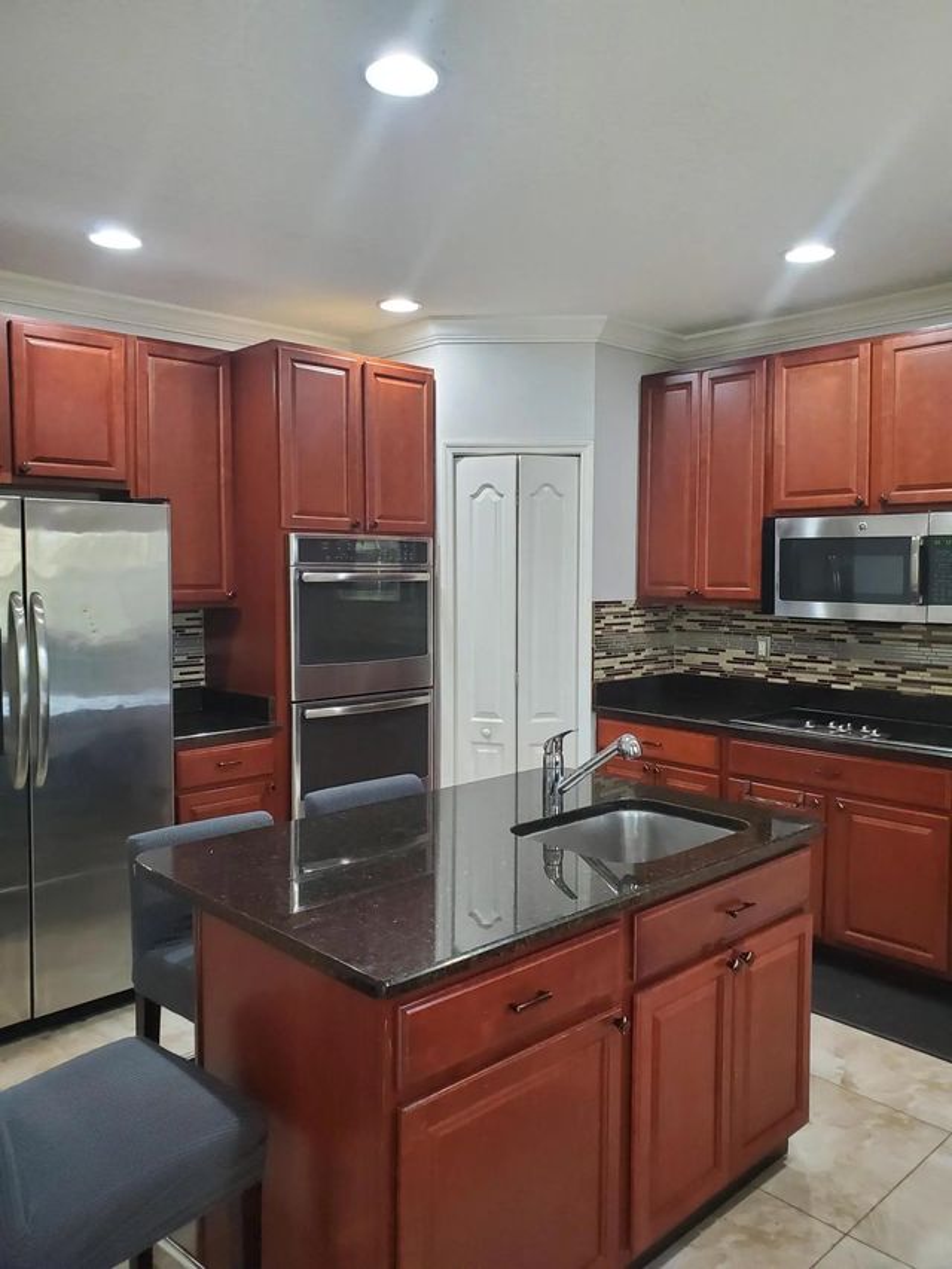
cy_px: 634
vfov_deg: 67.3
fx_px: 953
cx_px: 476
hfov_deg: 53.1
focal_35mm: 26
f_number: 2.4
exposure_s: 1/39
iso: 320
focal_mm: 4.3
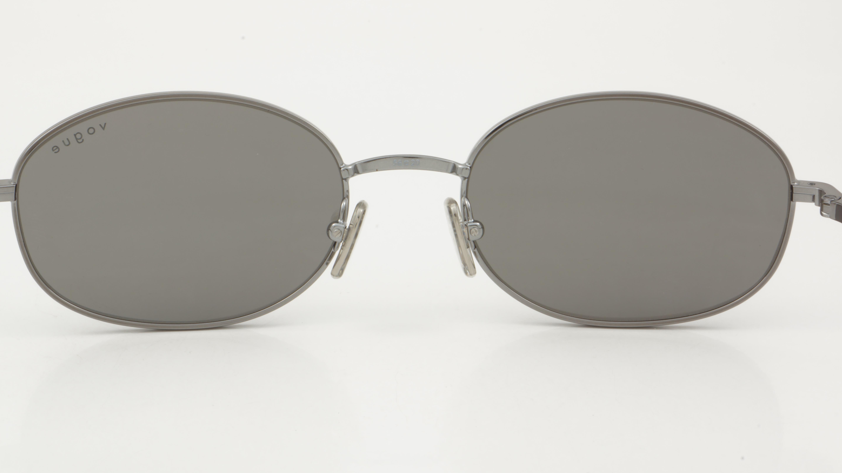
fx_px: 2022
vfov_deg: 13.4
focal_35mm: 91
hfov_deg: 23.5
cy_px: 203
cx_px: 405
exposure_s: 1/2
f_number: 32
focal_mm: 55
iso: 100
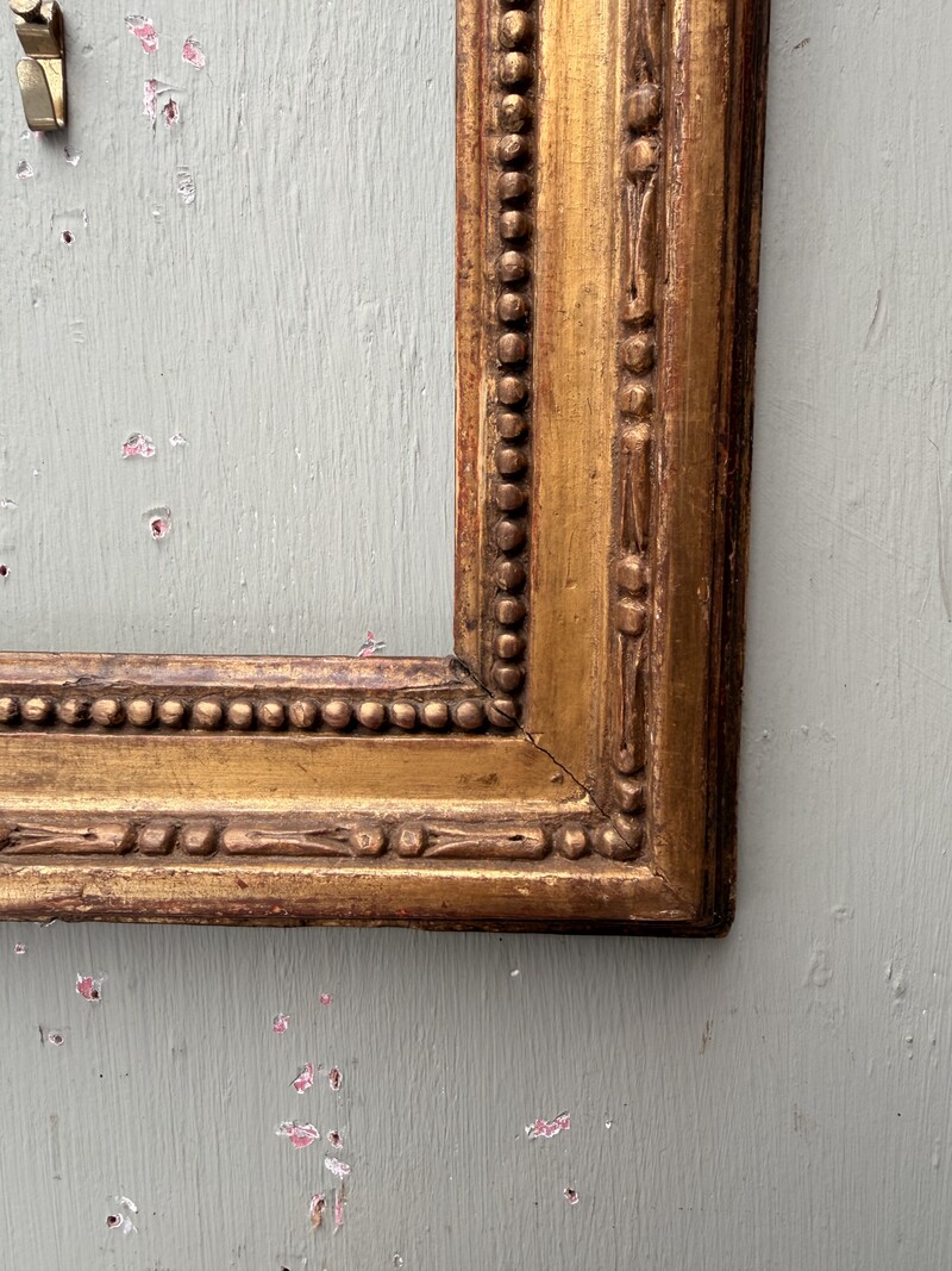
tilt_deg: -5.2
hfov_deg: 56.8
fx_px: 880
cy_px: 636
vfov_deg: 71.6
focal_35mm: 24
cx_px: 476
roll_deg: -0.8
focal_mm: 2.22
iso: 64
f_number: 2.2
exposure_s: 1/100
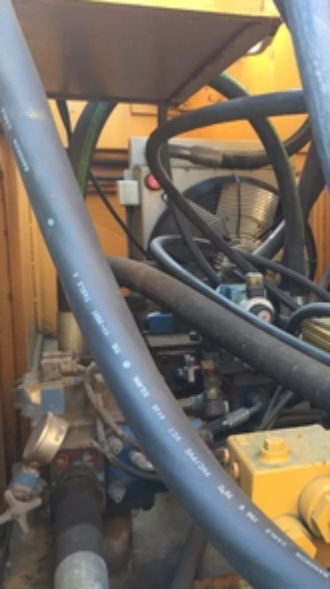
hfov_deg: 26.4
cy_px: 292
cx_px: 322
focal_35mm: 43
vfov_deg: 47.4
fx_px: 670
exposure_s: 1/33
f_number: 2.2
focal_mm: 4.15
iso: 50
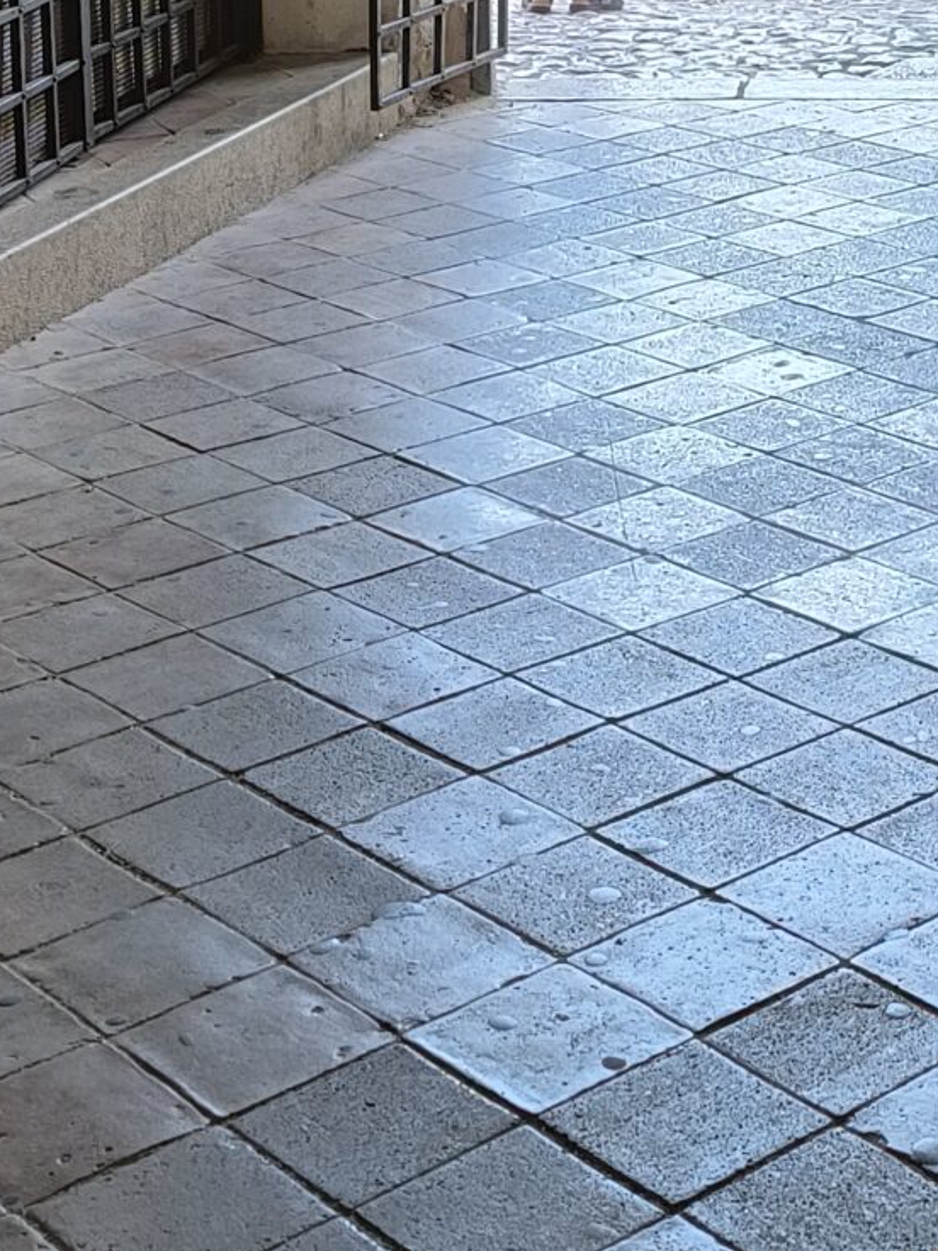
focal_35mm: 80
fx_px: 2890
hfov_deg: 18.3
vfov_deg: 22.4
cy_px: -275
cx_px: 744
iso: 125
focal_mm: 6.14
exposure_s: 1/100
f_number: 1.65
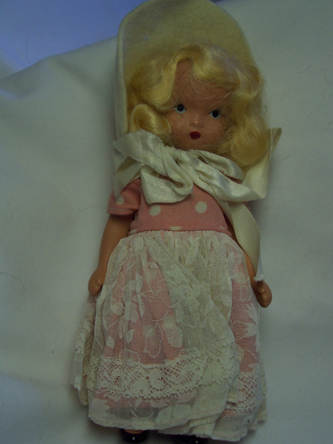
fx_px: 475
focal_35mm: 37
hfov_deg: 38.7
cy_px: 222
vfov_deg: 50.1
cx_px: 166
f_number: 2.8
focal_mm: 5.6
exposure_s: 1/250
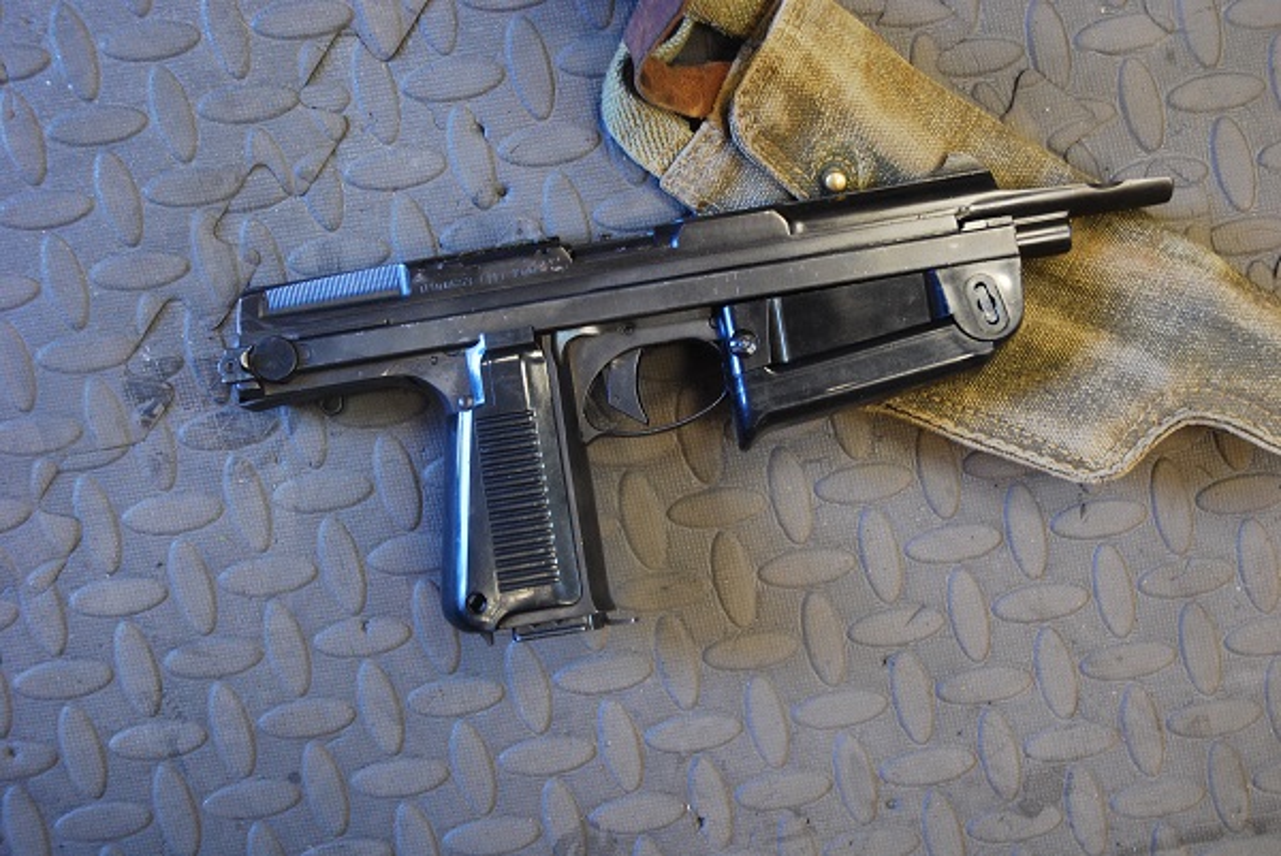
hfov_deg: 44.9
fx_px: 1549
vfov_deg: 30.9
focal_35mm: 44
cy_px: 428
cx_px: 640
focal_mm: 29
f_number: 4
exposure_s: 1/30
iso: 720
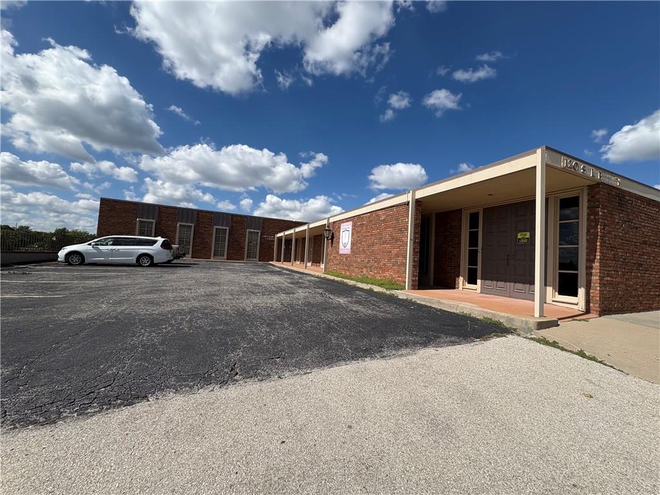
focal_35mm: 14
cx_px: 330
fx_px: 267
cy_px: 248
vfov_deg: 85.7
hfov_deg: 102.1
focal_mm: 2.22
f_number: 2.2
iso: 50
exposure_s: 1/2874
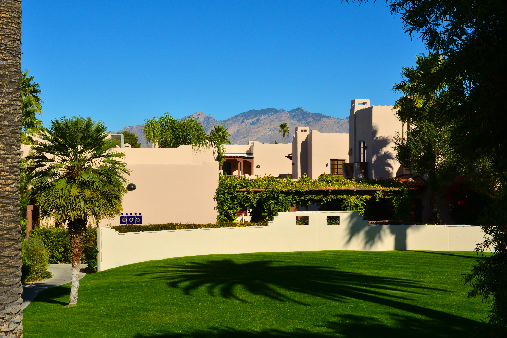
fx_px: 775
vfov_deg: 24.6
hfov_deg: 36.2
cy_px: 169
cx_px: 254
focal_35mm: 55
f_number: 18
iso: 200
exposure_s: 1/250
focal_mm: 55
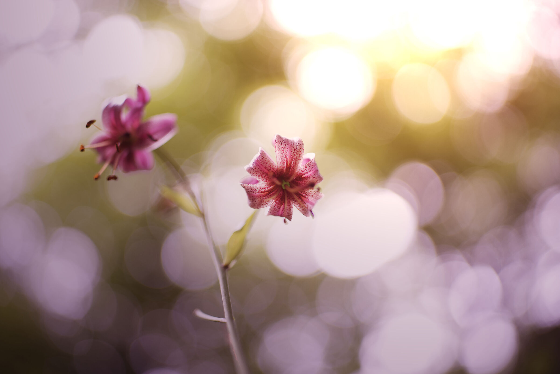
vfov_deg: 37.9
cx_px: 280
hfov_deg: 54.4
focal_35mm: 35
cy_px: 187
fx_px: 544
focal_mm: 35
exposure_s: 1/125
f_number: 1.2
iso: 160
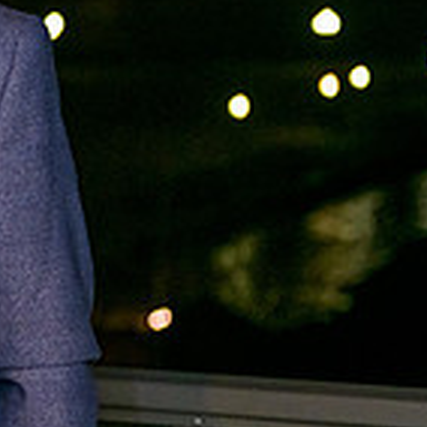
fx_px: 2721
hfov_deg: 8.5
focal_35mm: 195
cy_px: 179
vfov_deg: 9.0
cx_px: -415
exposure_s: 1/125
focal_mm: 56
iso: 1600
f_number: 3.2
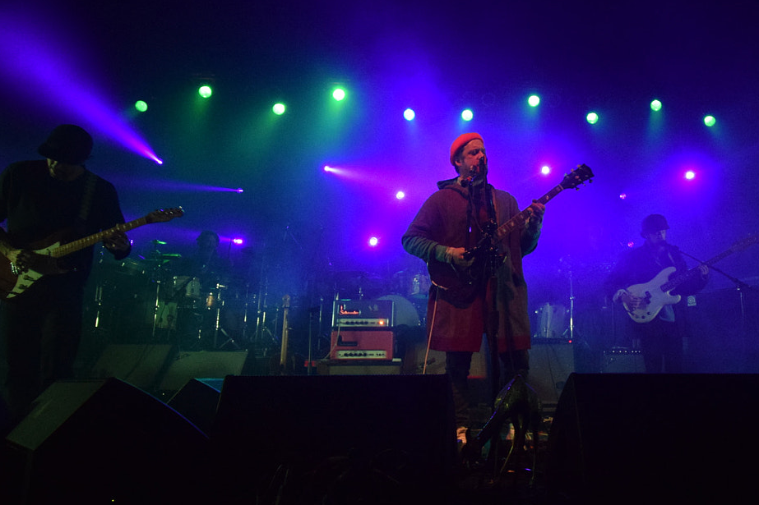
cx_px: 485
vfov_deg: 49.5
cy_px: 256
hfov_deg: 68.1
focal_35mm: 26
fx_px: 548
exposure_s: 1/160
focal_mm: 10
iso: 1600
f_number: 4.5
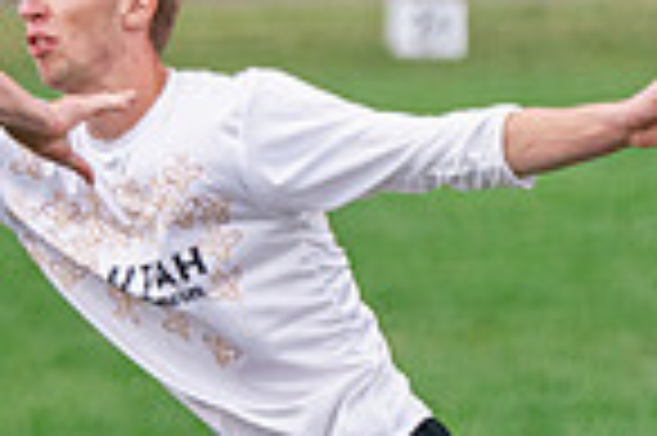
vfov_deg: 2.1
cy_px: 654
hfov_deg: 3.2
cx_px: -261
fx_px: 11831
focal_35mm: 649
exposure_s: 1/6400
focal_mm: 128
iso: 2000
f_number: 2.8
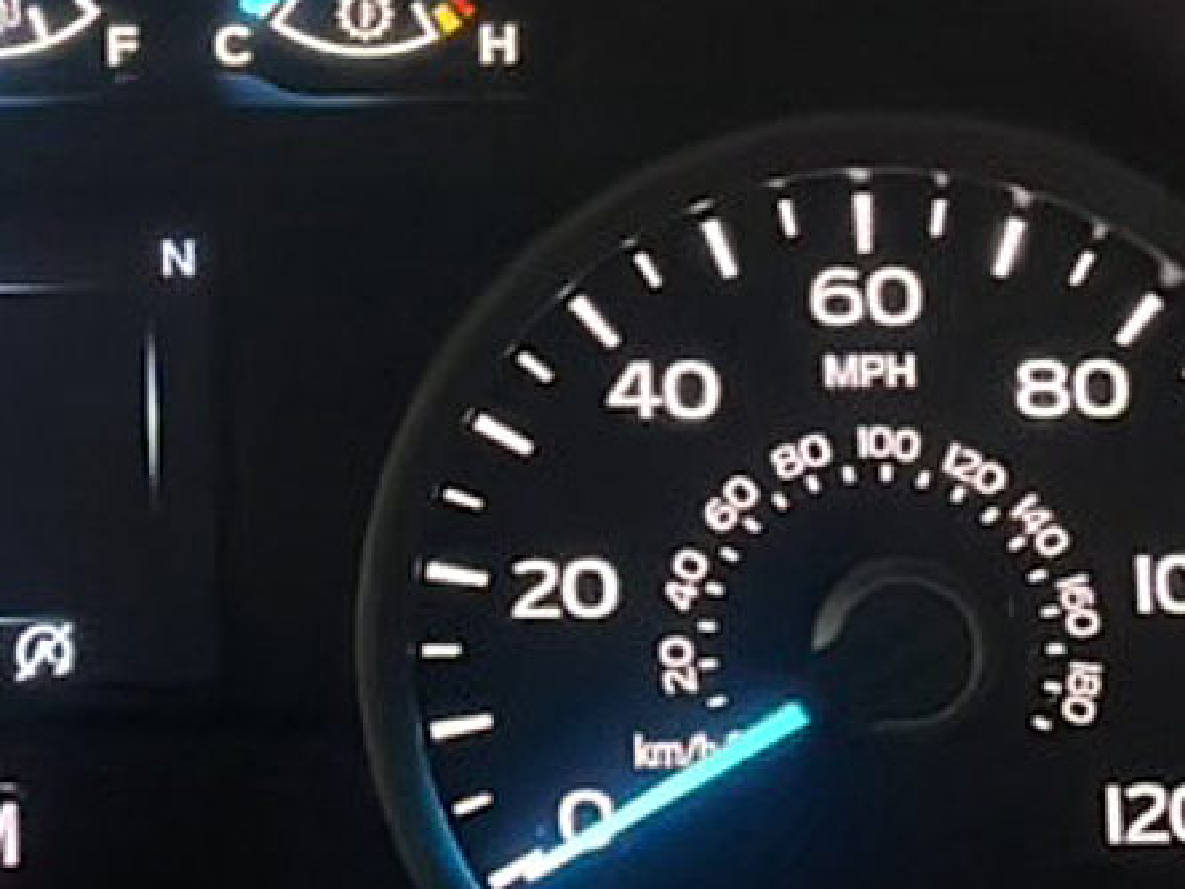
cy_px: 190
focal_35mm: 101
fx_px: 3458
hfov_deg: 19.0
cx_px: 64
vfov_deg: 14.6
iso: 1000
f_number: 1.6
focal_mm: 5.1
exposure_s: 1/40
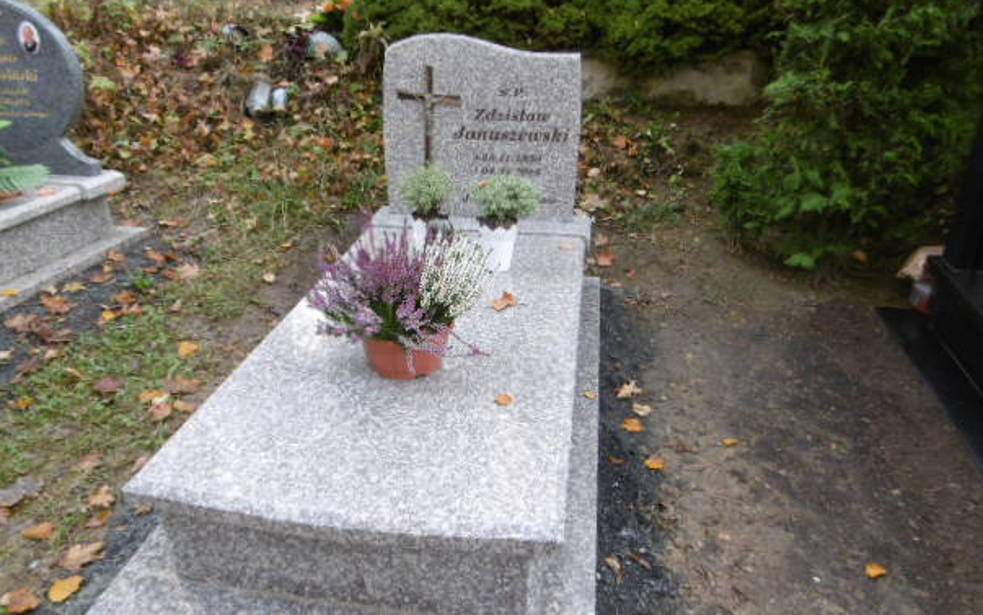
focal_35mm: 27
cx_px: 468
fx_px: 723
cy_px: 305
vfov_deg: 46.0
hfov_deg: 68.3
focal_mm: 4.3
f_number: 3.1
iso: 100
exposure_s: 1/60
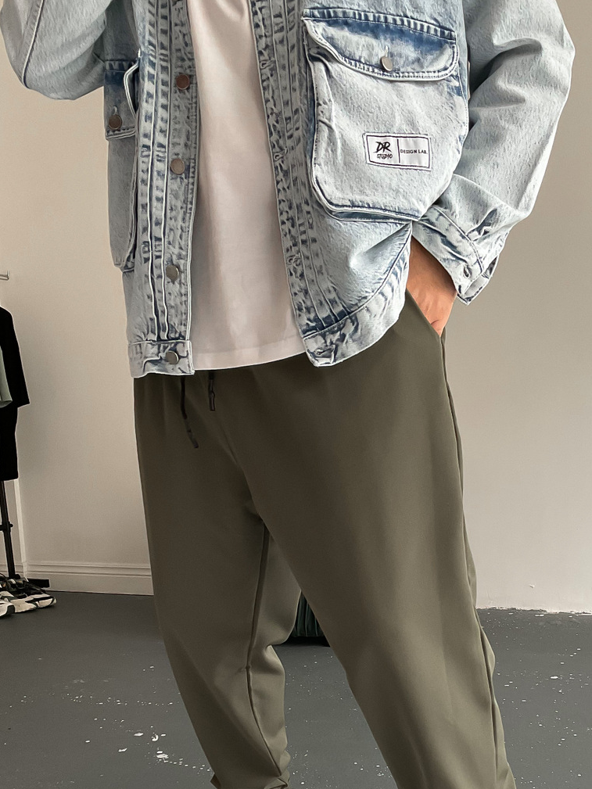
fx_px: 1049
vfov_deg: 40.1
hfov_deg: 31.5
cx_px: 349
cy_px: 594
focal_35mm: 46
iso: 64
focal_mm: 3
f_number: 1.8
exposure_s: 1/90
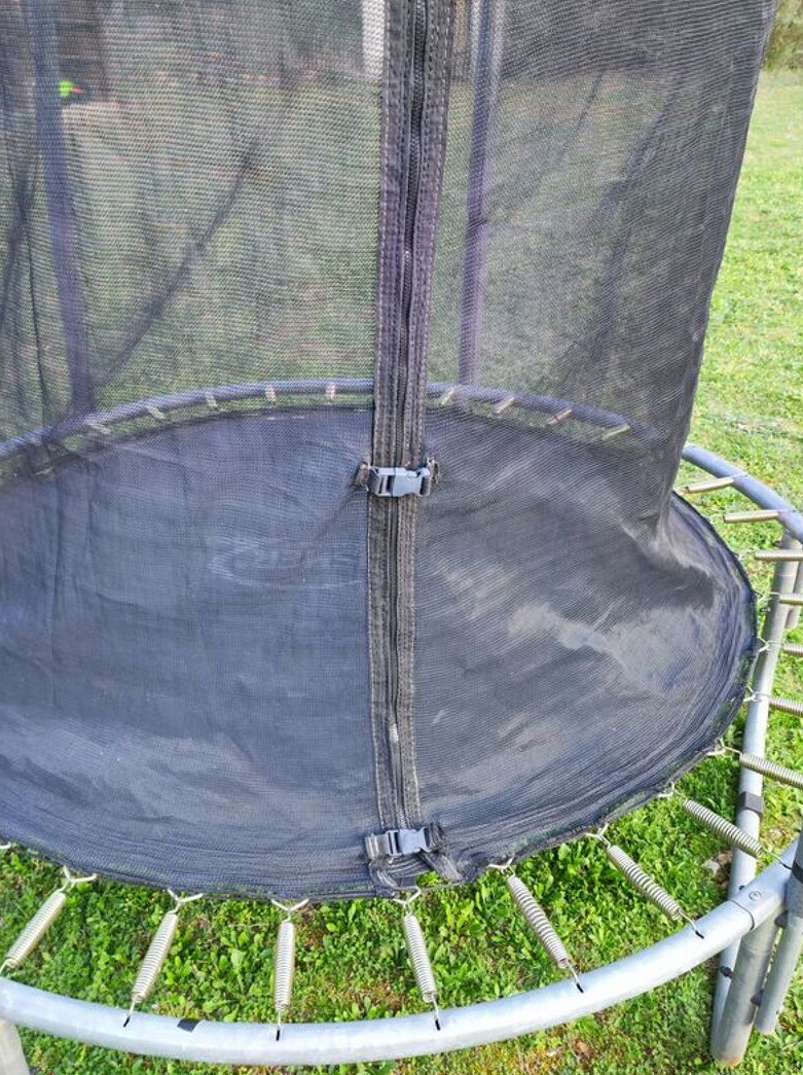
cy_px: 586
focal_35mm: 32
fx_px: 992
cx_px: 360
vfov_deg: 56.8
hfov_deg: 44.0
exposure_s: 1/100
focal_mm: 4.7
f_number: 1.79
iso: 310
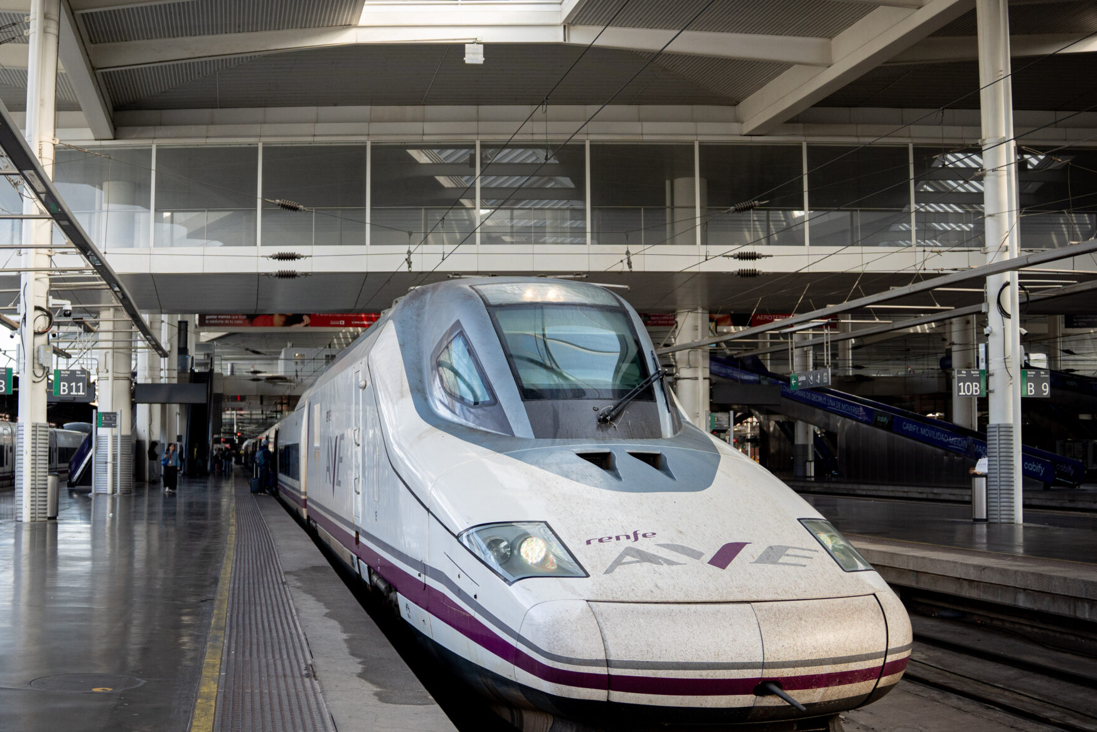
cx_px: 441
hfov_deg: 47.1
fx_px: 1249
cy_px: 408
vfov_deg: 32.6
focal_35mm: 41
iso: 500
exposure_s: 1/1250
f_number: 2.8
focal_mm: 28
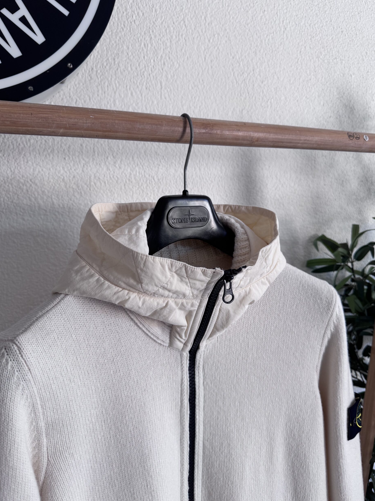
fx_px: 361
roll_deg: +1.9
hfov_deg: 54.9
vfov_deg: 69.4
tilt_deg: -3.9
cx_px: 190
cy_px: 241
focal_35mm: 25
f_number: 1.78
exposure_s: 1/100
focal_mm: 6.76
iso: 100
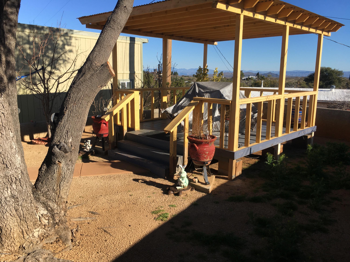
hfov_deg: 61.7
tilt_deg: -10.3
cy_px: 131
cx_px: 175
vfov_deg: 48.2
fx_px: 293
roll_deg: -1.2
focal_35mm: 29
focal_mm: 4.15
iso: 25
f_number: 2.2
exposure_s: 1/1672
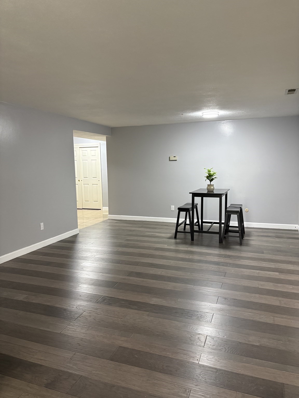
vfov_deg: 67.3
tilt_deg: -7.4
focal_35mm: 26
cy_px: 199
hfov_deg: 53.1
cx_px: 150
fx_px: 299
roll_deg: +1.0
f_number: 1.6
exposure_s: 1/60
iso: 250
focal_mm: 5.96
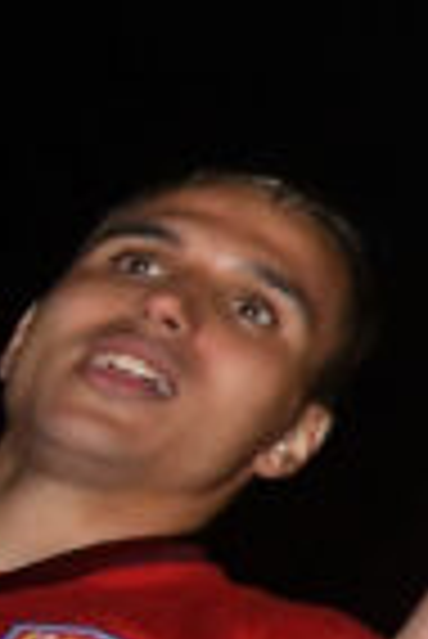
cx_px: 3118
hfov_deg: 4.0
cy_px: 47
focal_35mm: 236
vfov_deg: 8.7
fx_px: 4198
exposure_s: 1/250
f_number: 4
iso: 2500
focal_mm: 24
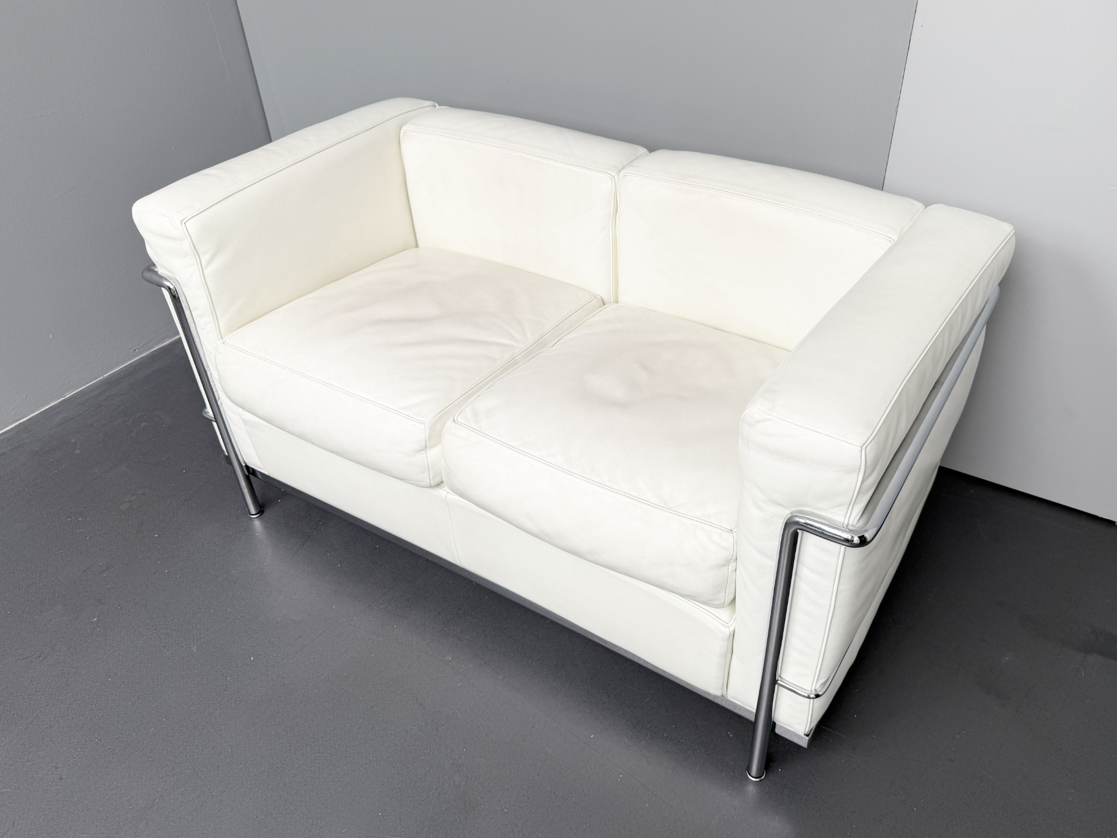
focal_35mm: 24
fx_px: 774
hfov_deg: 71.6
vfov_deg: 56.8
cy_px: 419
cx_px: 558
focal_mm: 6.8
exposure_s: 1/121
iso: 50
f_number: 1.8
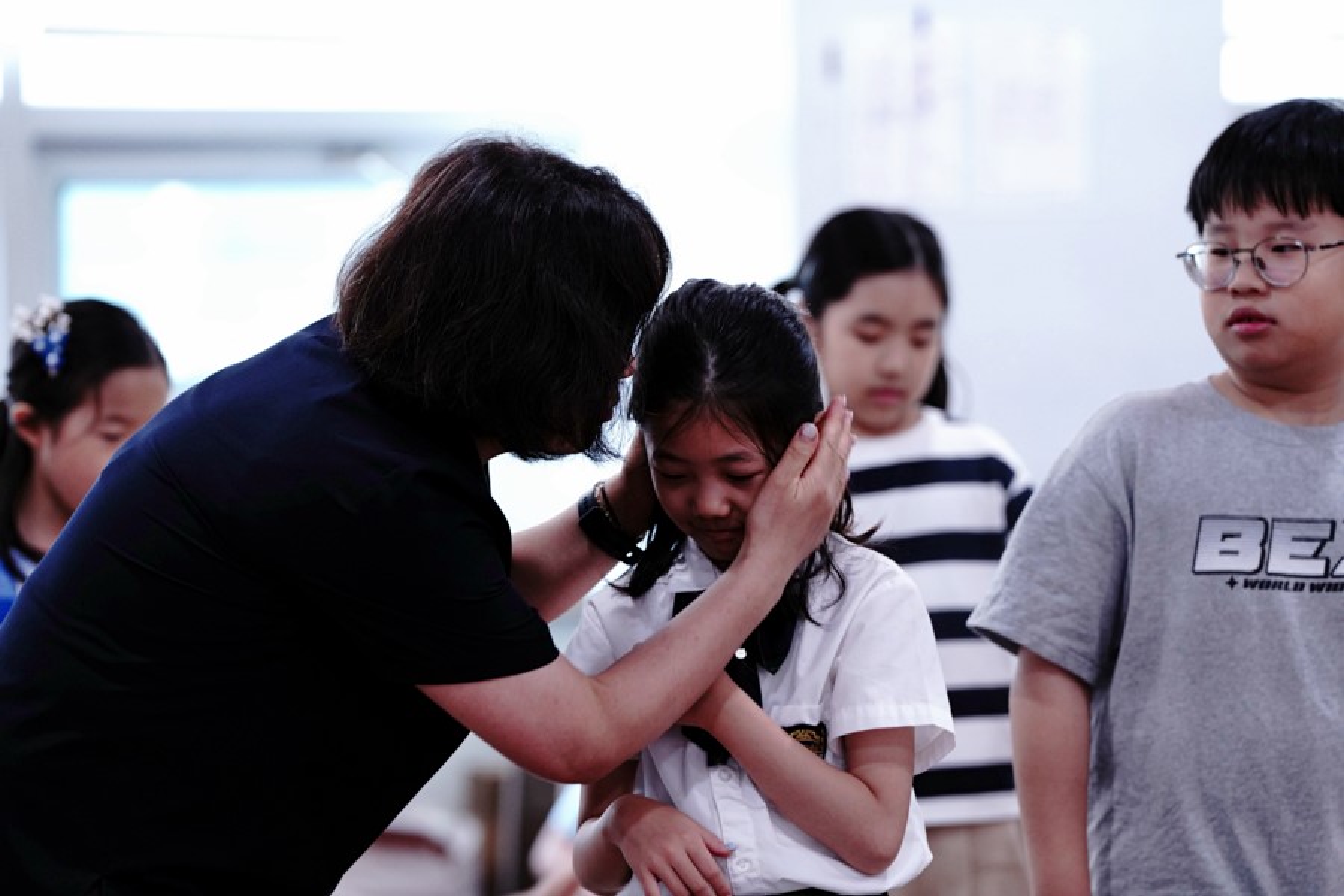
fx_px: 7466
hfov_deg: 10.3
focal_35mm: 200
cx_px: 672
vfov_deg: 6.9
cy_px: 448
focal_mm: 200
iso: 2000
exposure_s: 1/160
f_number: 4.5
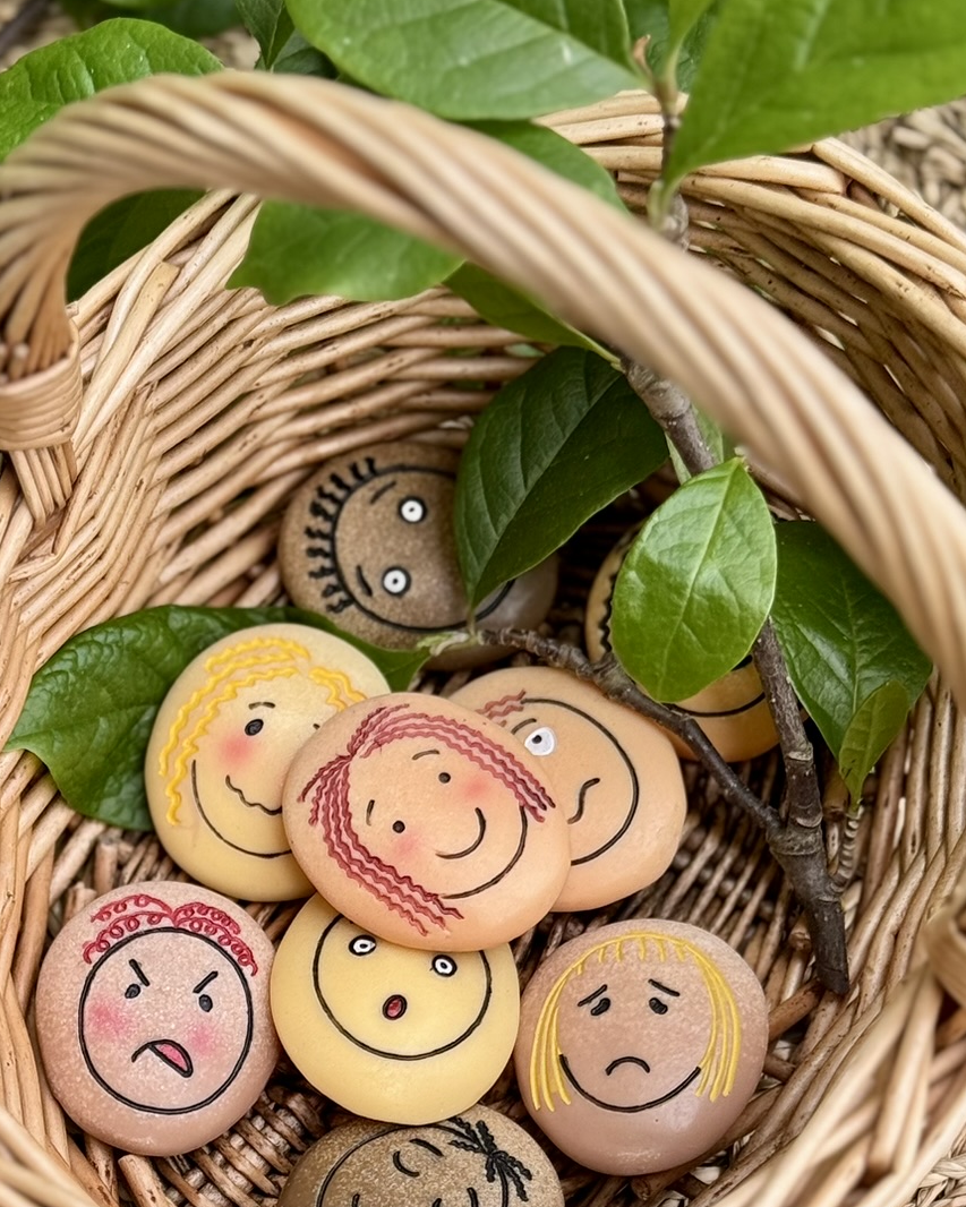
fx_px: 3216
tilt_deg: -70.2
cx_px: 236
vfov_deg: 20.9
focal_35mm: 90
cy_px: 1043
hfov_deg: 17.0
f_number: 1.78
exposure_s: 1/131
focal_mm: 6.76
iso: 50
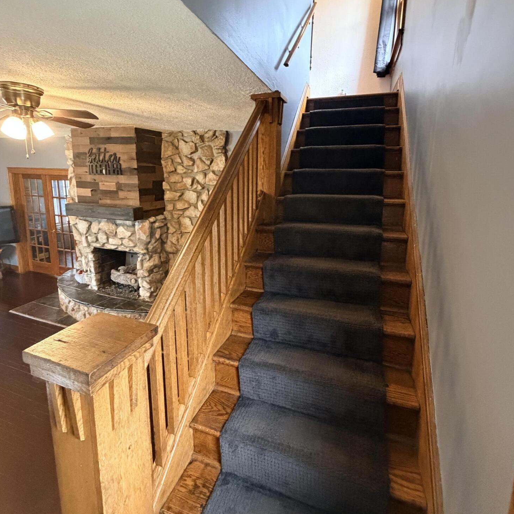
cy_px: 221
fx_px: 286
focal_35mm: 17
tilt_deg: -8.6
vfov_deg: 83.5
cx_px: 262
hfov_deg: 84.0
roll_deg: -1.1
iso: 800
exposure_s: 1/60
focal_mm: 2.22
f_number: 2.2
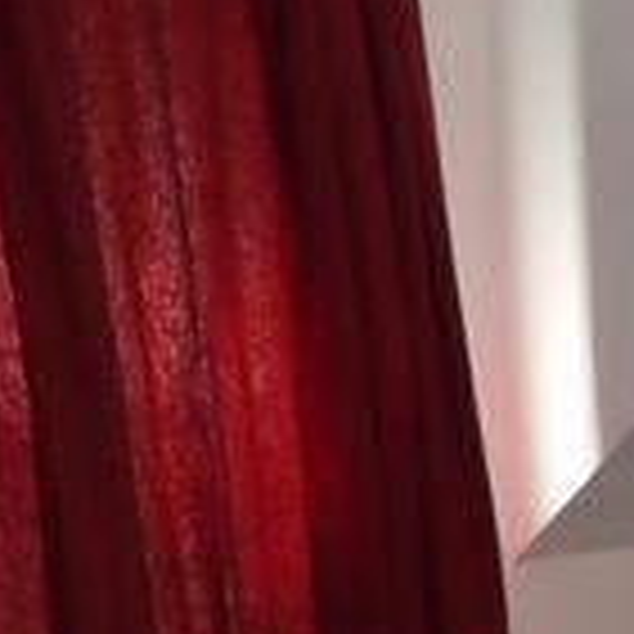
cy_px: 895
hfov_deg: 10.0
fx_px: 3440
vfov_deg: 10.2
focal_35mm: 166
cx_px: 1142
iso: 200
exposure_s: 1/18
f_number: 3.6
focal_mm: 5.9
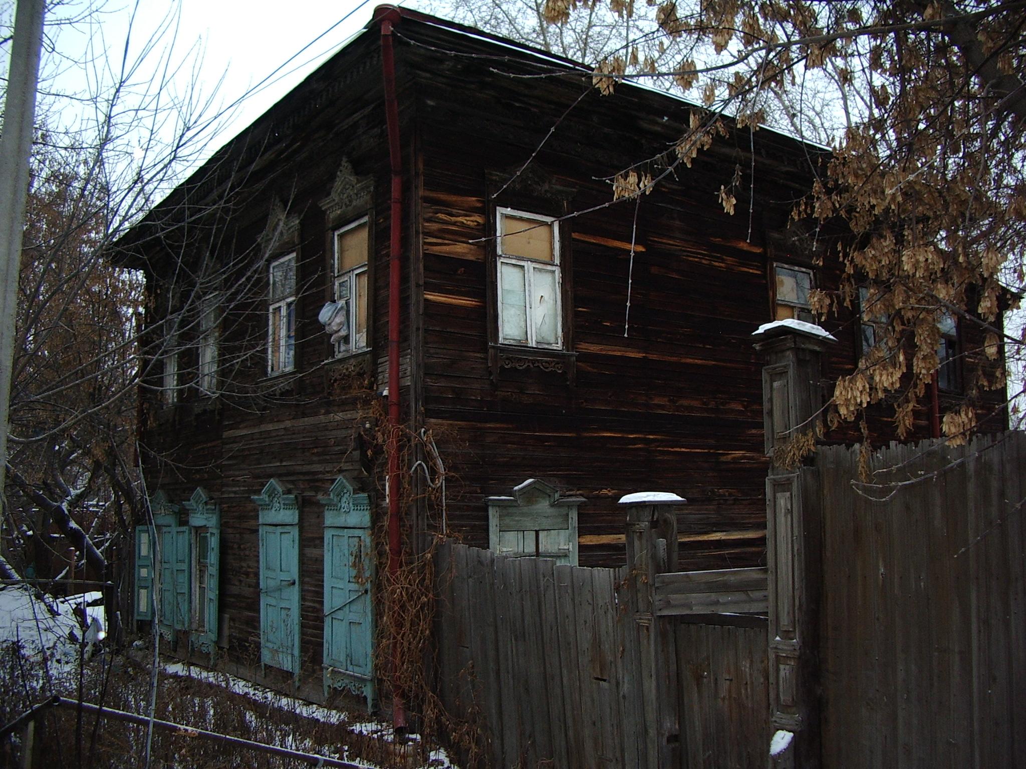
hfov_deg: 52.6
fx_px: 1037
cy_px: 384
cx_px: 513
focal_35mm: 35
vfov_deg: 40.7
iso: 100
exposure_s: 1/40
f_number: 2.6
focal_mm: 5.8
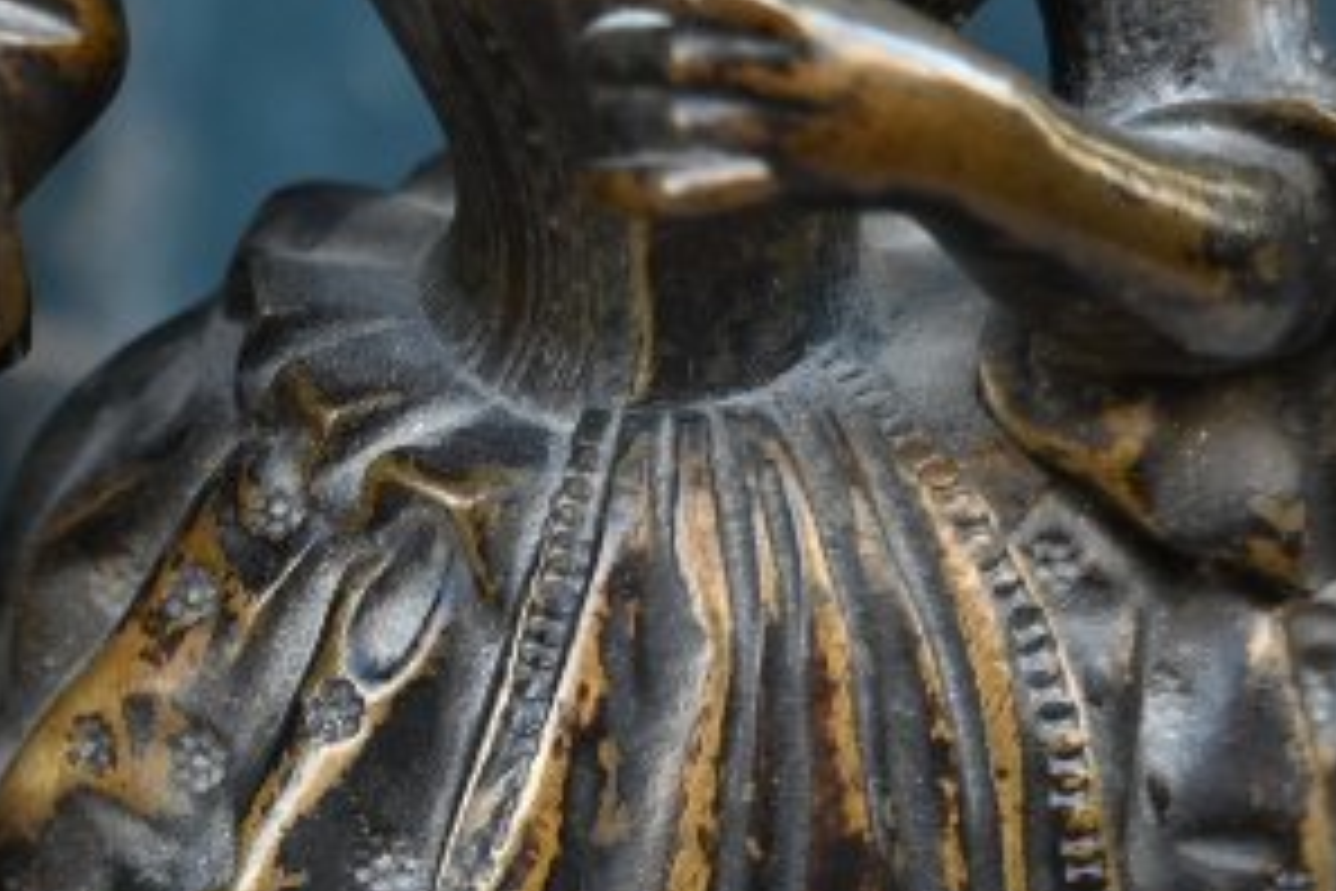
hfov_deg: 16.8
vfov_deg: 11.4
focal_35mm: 118
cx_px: -157
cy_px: 1107
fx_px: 4379
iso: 400
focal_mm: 19.5
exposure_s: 1/160
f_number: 3.5
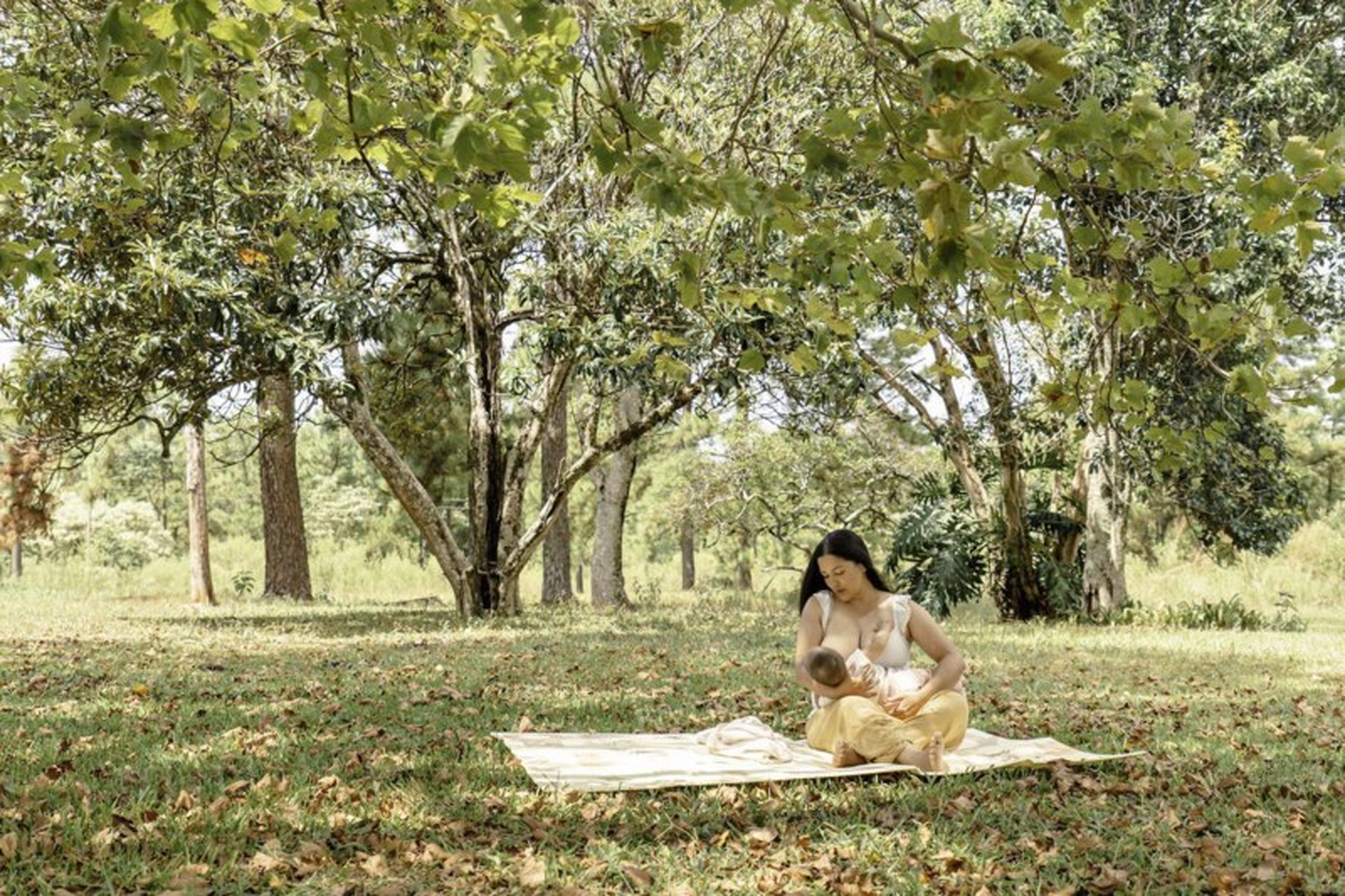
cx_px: 672
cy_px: 448
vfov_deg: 28.9
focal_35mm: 46
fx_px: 1737
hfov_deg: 42.3
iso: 125
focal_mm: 31
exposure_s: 1/640
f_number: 3.5
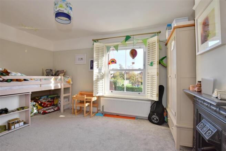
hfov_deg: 100.4
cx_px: 113
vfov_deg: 77.3
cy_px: 76
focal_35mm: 15
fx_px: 94
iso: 400
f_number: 11
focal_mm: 10
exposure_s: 1/160
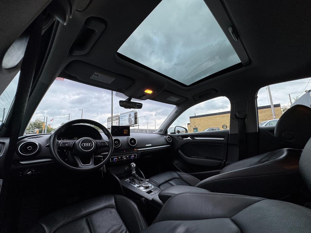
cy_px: 116
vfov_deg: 85.7
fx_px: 126
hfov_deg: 102.1
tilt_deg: +10.0
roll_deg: +2.1
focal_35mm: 14
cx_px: 156
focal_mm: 2.22
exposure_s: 1/99
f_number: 2.2
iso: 100
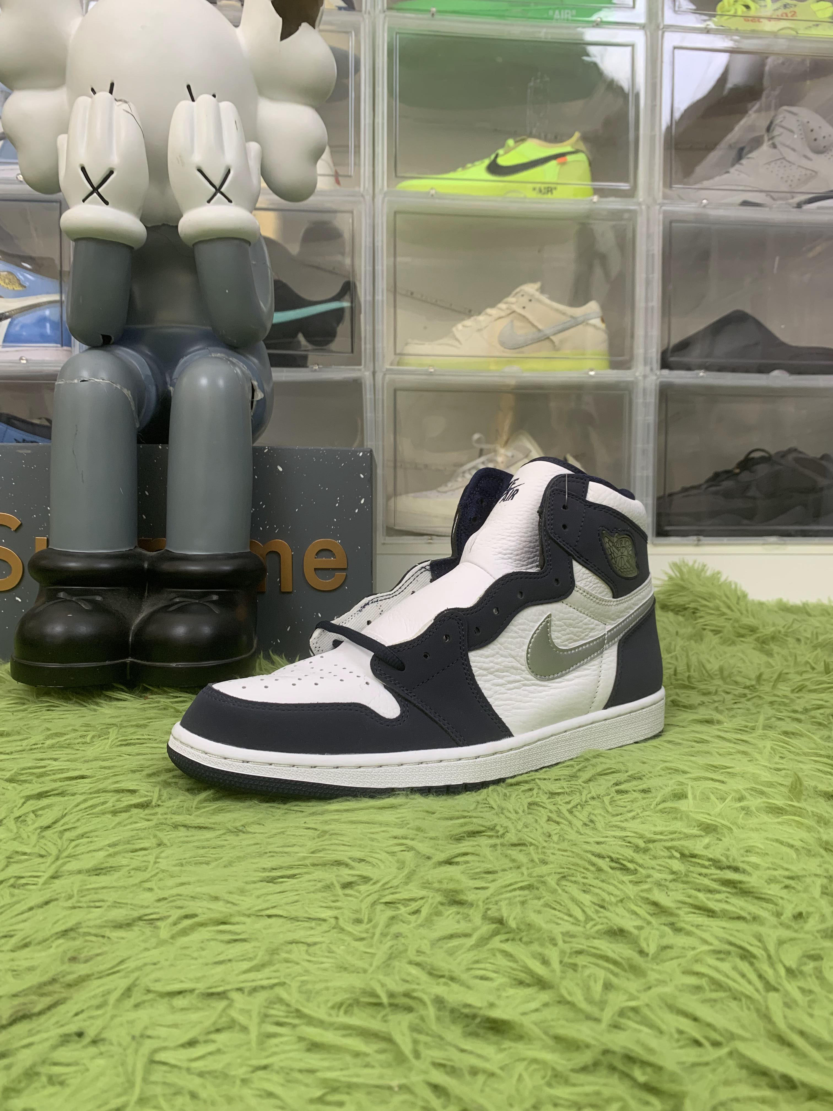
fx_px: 834
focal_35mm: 26
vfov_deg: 67.3
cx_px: 416
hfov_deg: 53.1
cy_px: 556
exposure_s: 1/62
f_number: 1.8
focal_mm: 4.25
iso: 100
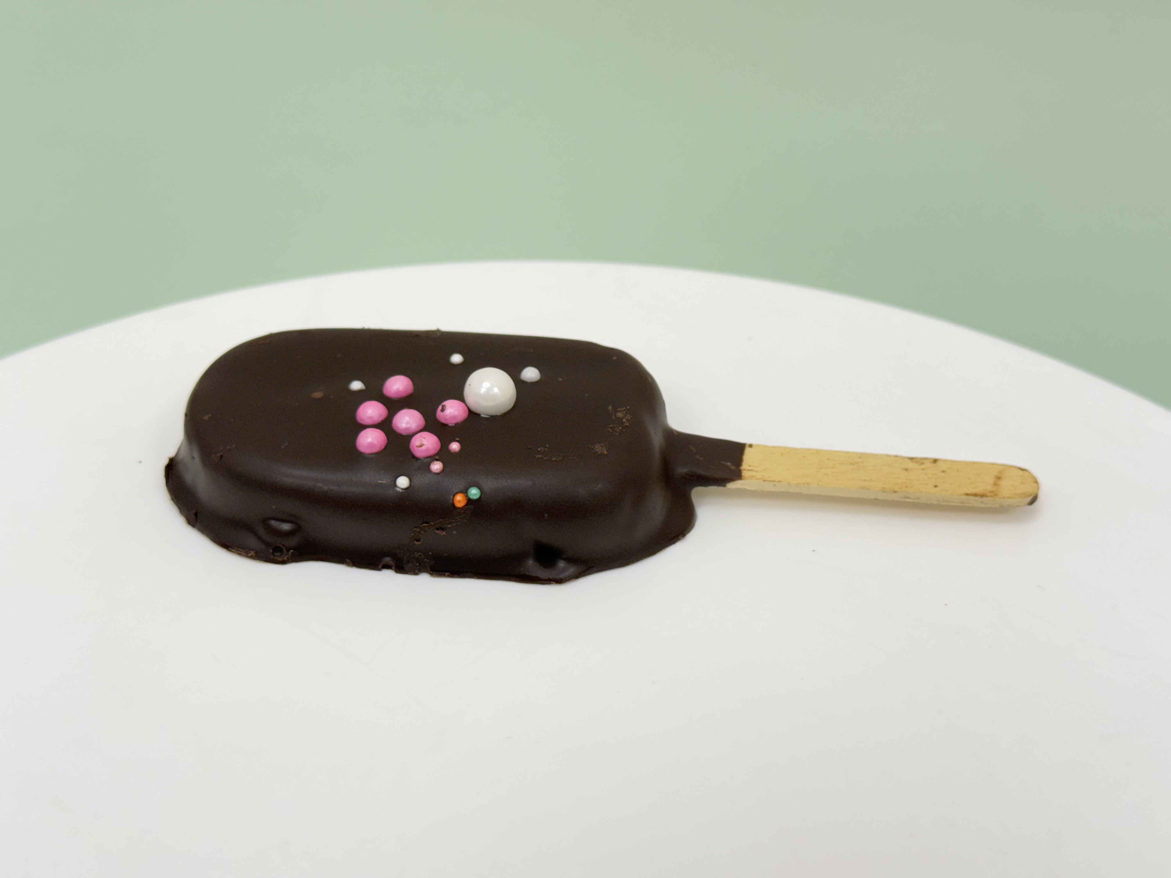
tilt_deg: -35.6
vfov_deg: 30.3
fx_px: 1624
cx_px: 586
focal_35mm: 48
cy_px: 439
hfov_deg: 39.7
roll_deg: -2.1
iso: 64
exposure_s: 1/100
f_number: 1.78
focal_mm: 6.76
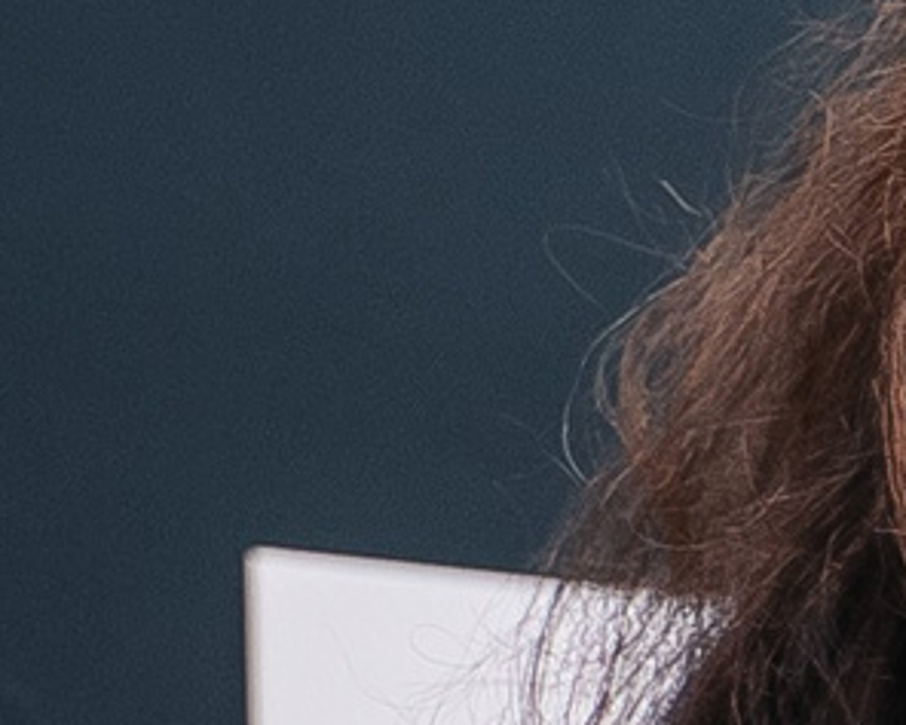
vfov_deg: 2.2
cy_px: 1445
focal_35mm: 691
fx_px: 18535
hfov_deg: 2.8
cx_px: 2010
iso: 200
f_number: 2.8
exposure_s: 1/1000
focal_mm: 75
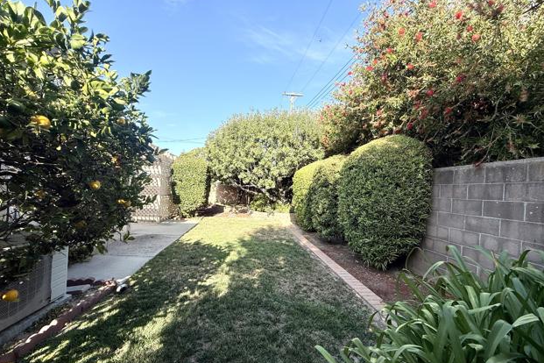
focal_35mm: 15
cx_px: 265
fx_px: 227
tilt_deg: +0.9
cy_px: 189
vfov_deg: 77.3
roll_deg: -2.7
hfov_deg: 100.4
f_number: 2.2
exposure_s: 1/701
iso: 50
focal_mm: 2.22
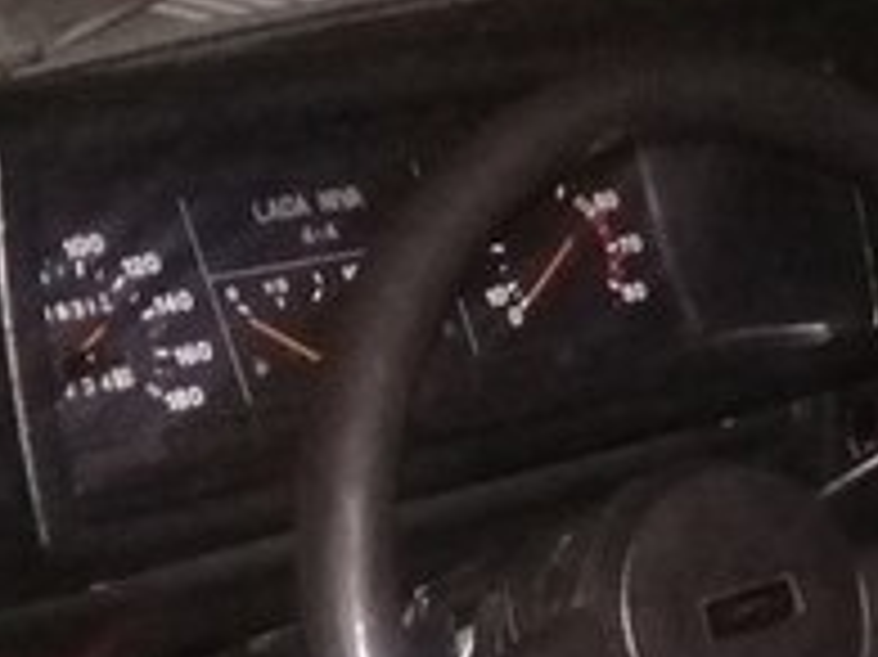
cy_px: 857
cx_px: 928
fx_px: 2662
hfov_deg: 18.1
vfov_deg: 13.6
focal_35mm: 105
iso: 640
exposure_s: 1/15
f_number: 2.2
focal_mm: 3.3
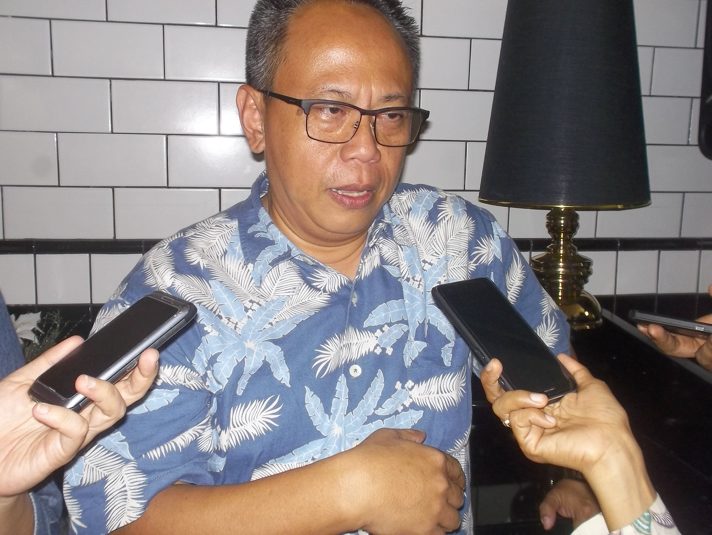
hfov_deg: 50.1
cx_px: 356
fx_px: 762
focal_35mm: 37
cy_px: 268
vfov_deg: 38.7
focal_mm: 5.2
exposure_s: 1/40
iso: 160
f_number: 3.7
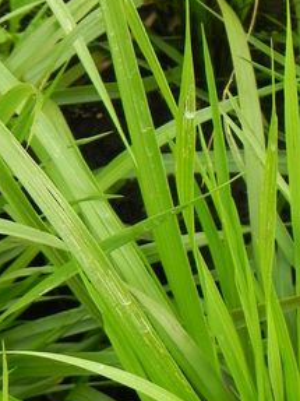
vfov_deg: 4.9
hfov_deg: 3.7
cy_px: 527
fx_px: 4649
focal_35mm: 402
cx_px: 317
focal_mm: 25.7
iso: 160
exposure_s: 1/250
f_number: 5
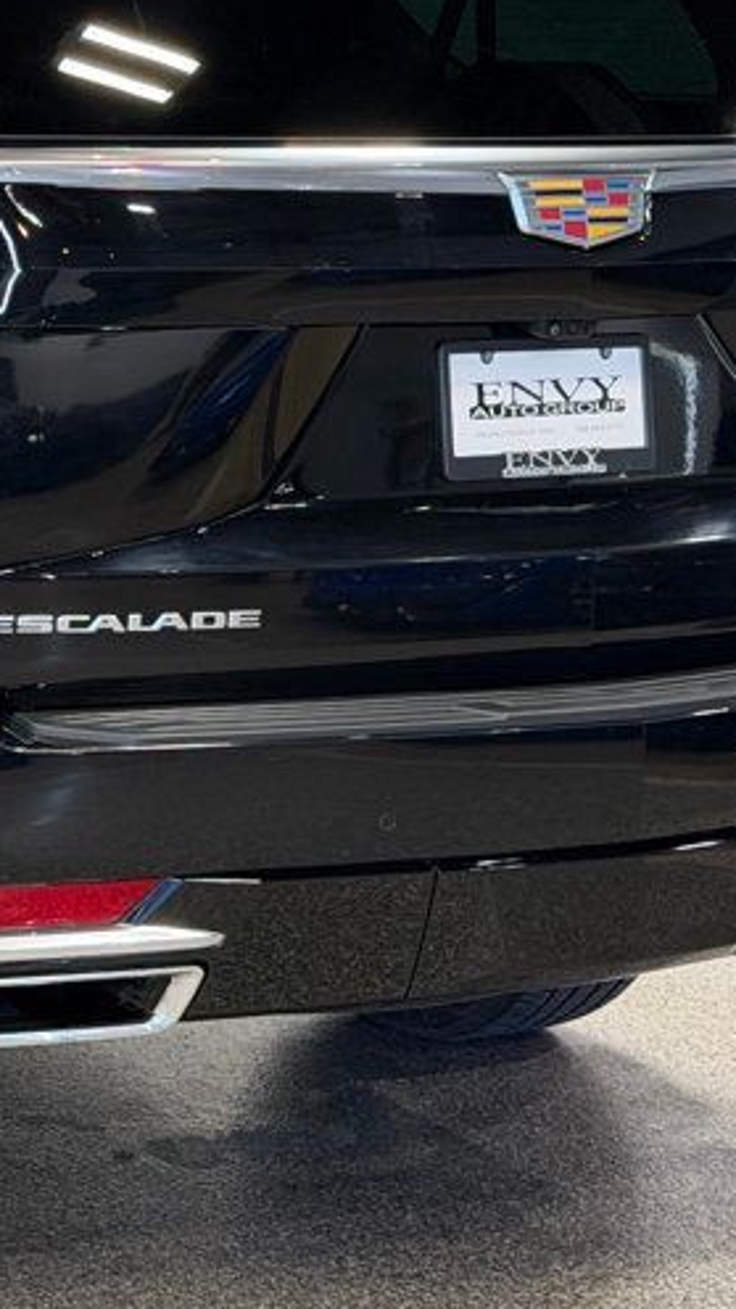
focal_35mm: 108
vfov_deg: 19.7
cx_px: -153
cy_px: 333
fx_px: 3747
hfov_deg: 11.0
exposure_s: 1/140
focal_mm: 6.76
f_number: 1.78
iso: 80
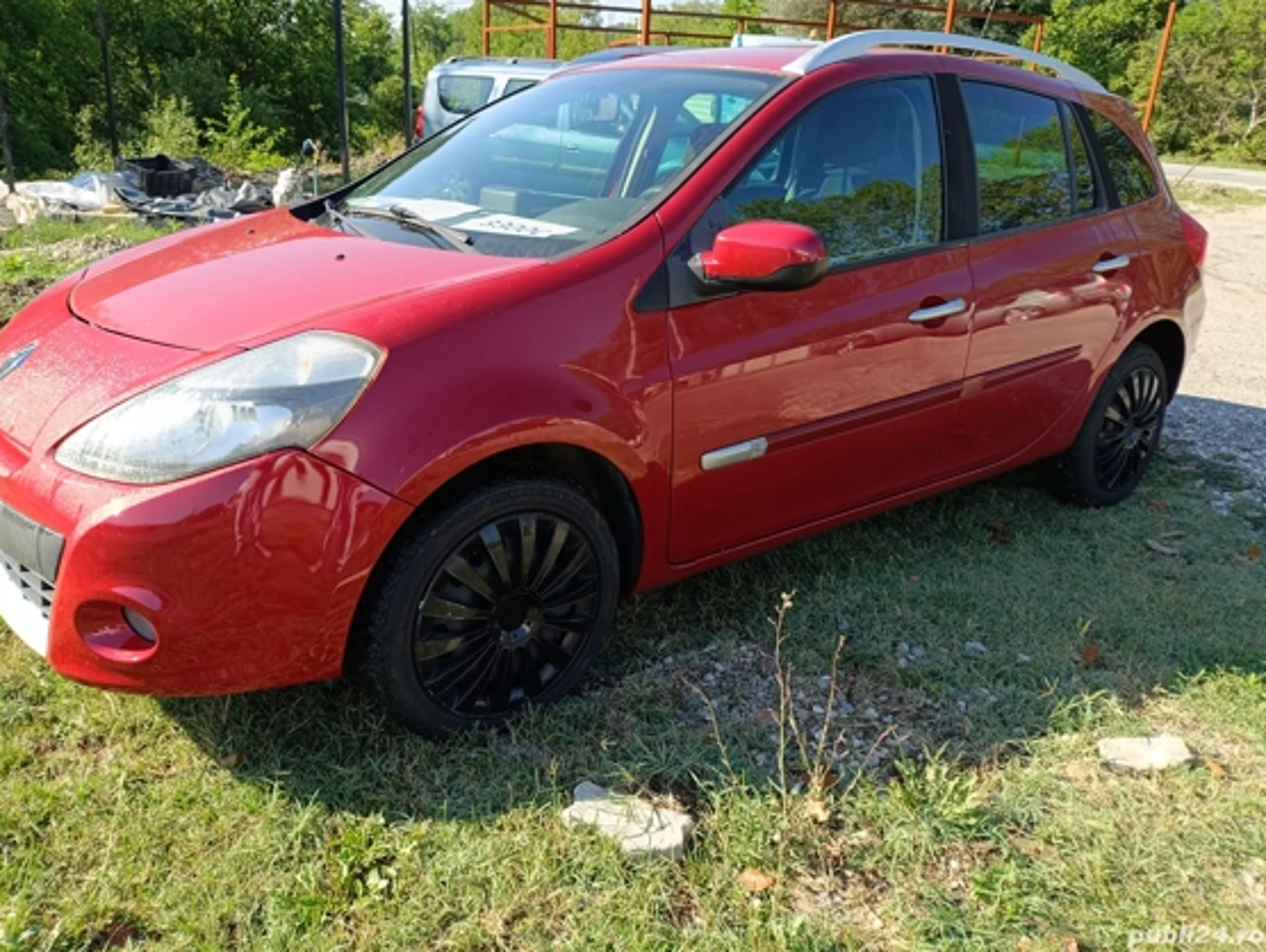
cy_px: 441
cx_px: 587
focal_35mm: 27
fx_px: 988
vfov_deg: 51.4
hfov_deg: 65.2
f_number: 1.7
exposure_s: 1/140
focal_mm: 4.71
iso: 50
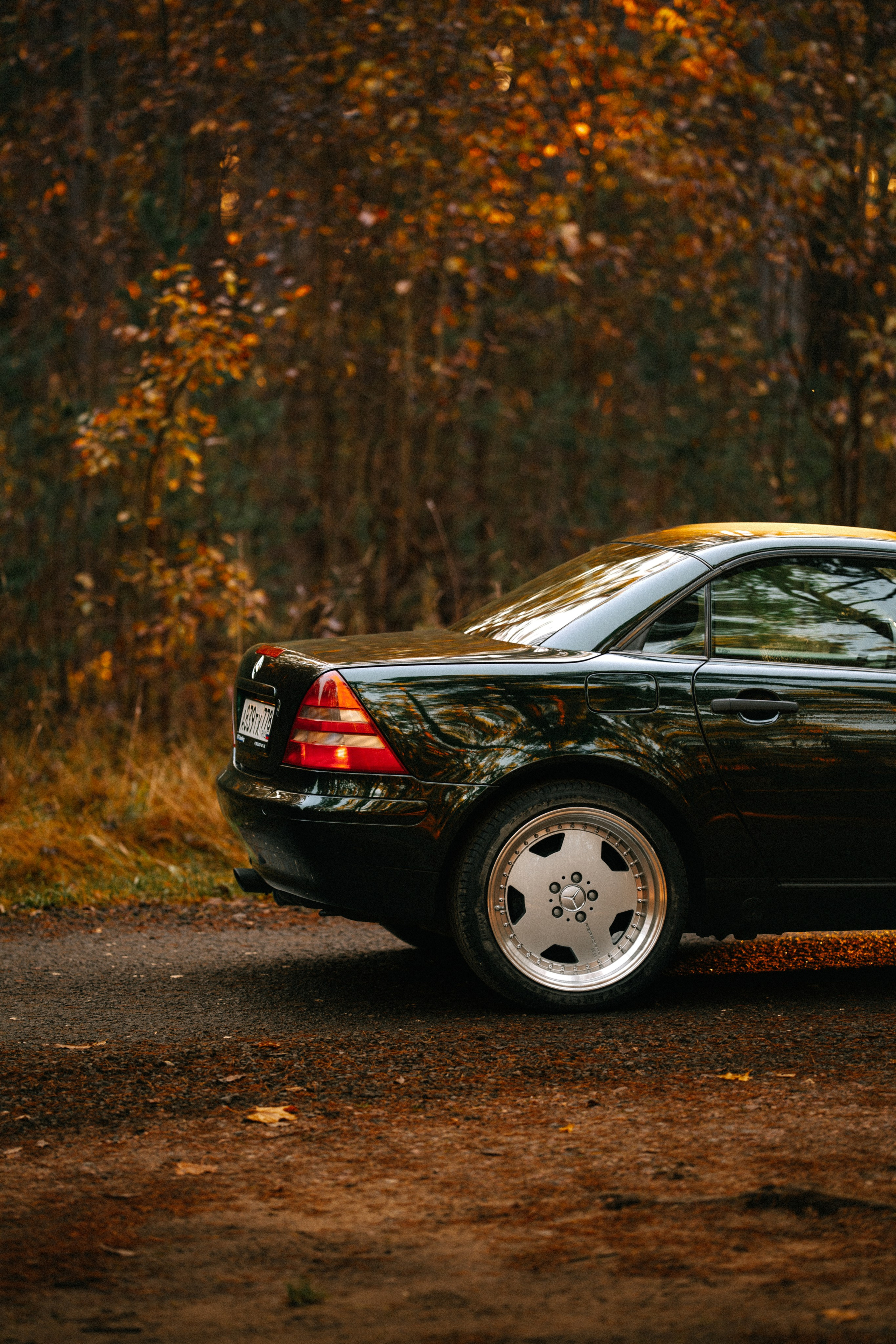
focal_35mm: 135
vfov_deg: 15.2
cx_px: 448
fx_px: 5040
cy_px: 672
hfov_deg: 10.2
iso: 125
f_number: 2
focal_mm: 135
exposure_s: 1/160
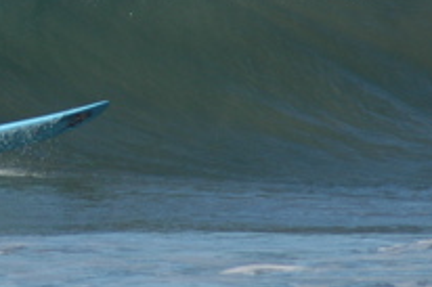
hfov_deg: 1.3
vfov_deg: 0.9
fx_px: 18896
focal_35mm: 1576
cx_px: -24
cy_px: 73
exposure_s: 1/2500
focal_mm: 300
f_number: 6.3
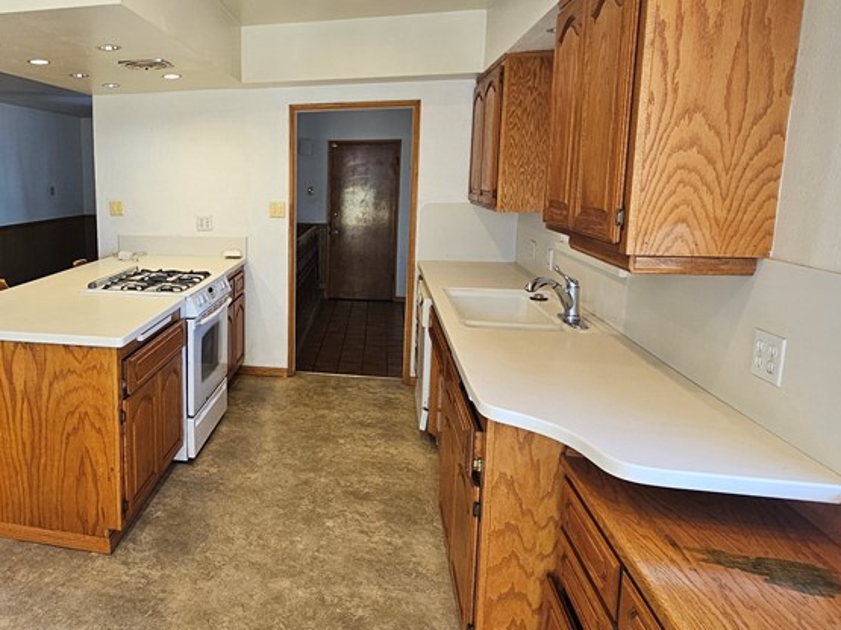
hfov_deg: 67.4
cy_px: 265
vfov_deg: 56.5
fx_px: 583
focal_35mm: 24
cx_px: 218
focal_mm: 2.2
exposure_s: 1/60
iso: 80
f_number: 2.2
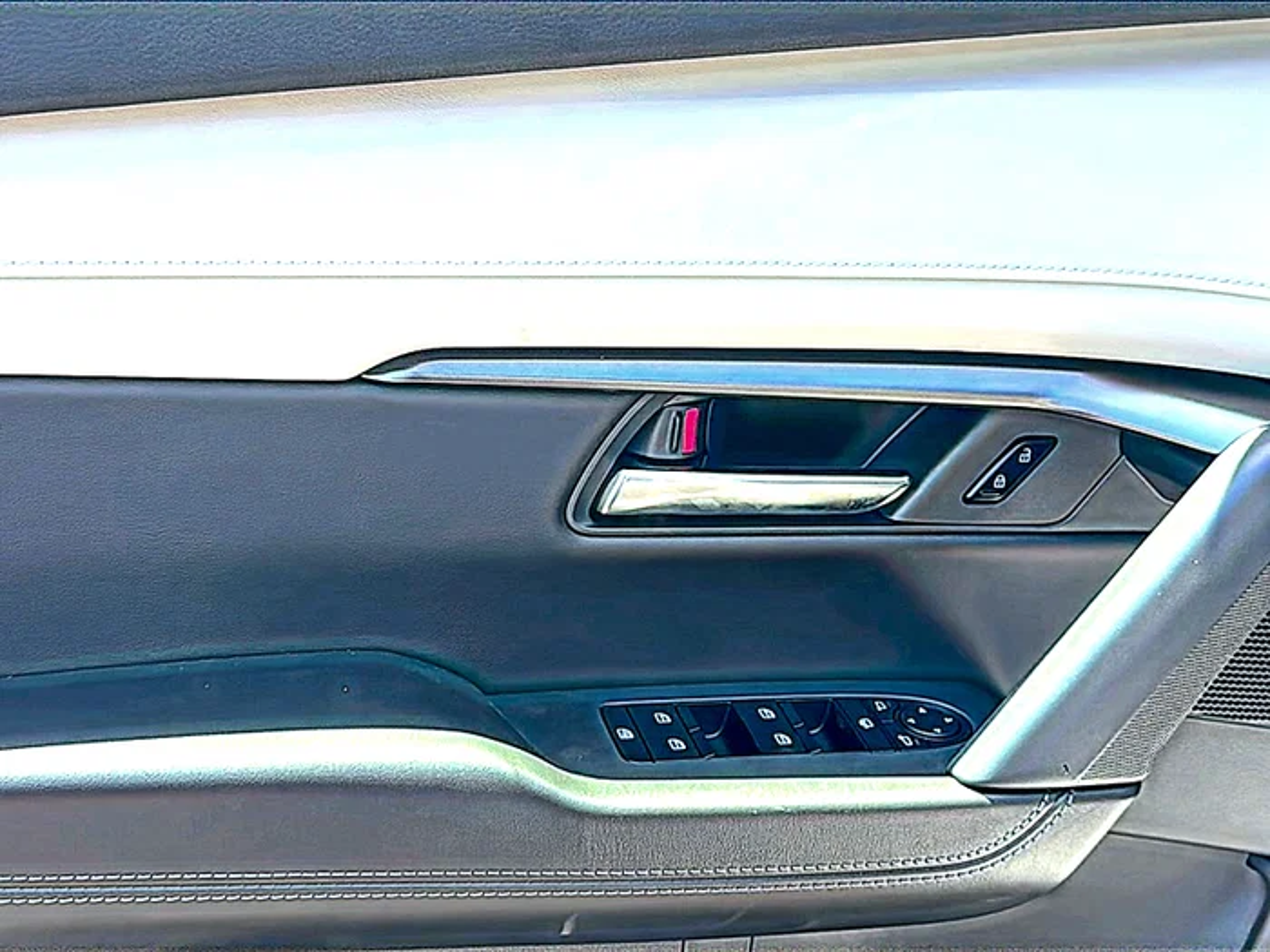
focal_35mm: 46
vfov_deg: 31.5
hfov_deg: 41.2
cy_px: 476
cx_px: 635
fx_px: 1688
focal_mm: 6.86
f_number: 1.78
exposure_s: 1/418
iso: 80
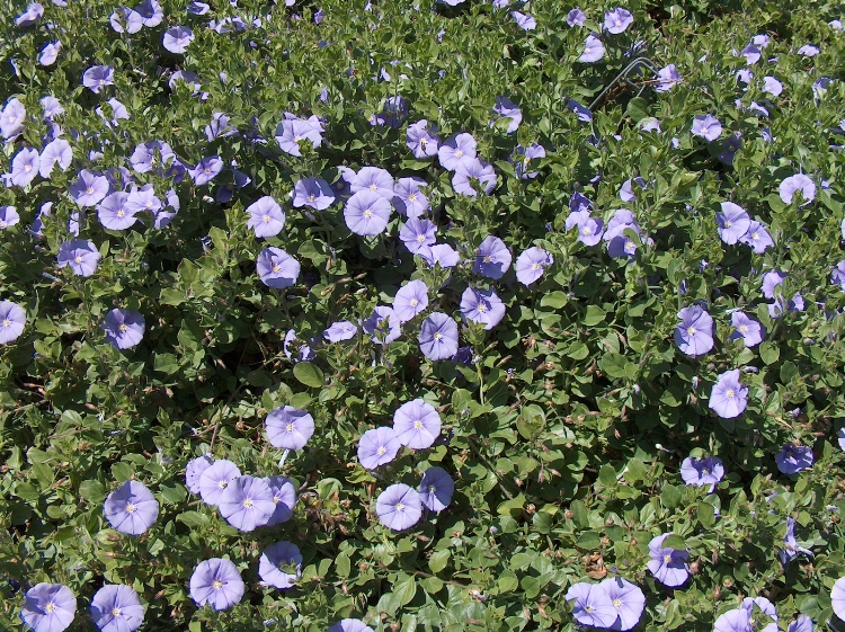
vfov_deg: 38.6
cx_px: 422
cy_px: 316
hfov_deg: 50.2
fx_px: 902
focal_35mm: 37
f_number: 6.7
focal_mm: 7.6
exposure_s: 1/276
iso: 100
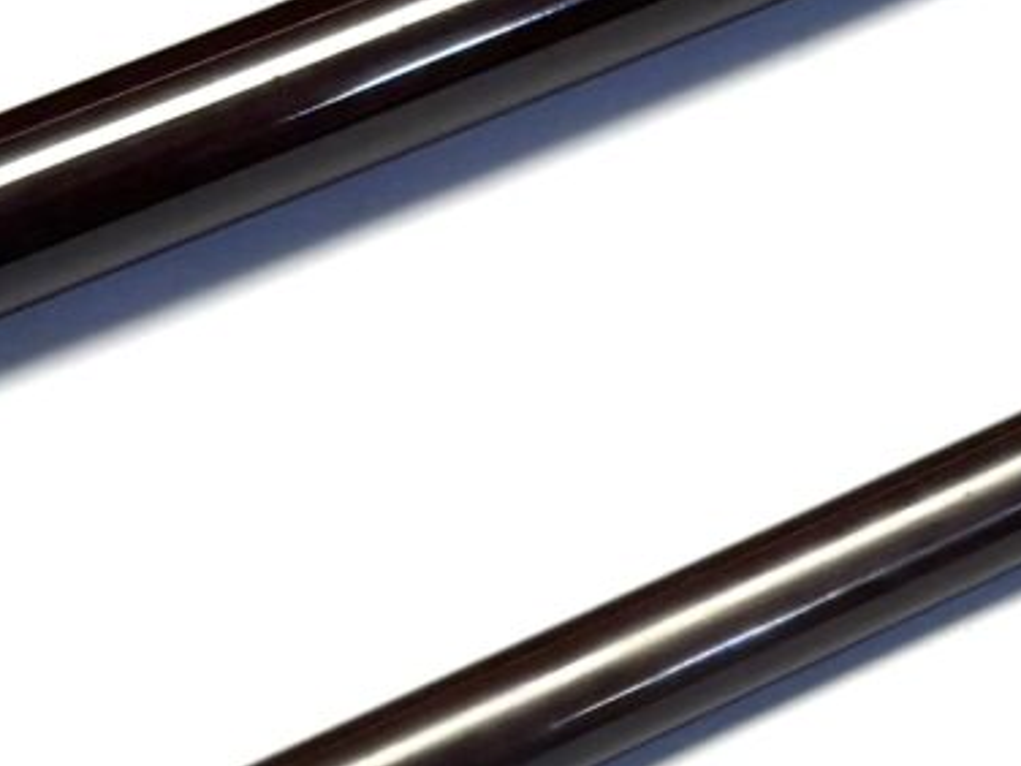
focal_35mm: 177
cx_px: 1314
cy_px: 902
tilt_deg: -54.3
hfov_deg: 10.9
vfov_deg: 8.3
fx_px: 5221
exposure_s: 1/121
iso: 50
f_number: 1.6
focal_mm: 5.96
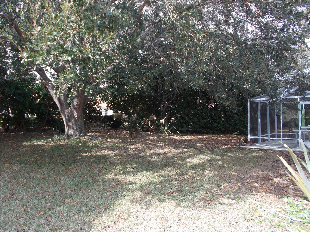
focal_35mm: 26
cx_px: 155
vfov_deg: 53.1
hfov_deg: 67.3
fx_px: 233
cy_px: 116
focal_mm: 4.6
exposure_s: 1/200
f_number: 3.2
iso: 80
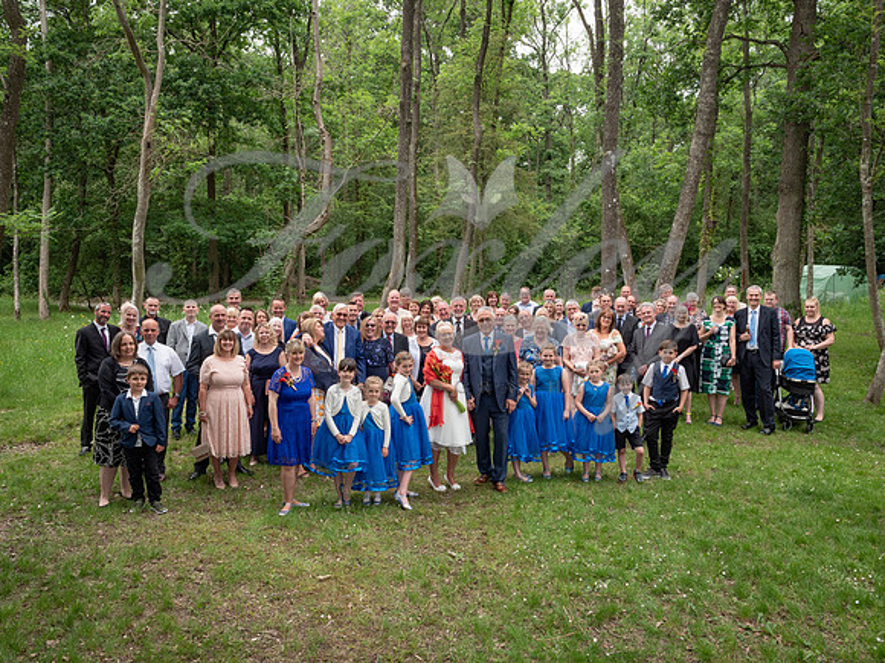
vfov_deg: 49.7
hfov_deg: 63.4
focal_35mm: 28
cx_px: 442
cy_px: 332
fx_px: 716
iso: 100
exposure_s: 1/50
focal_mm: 14
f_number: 9
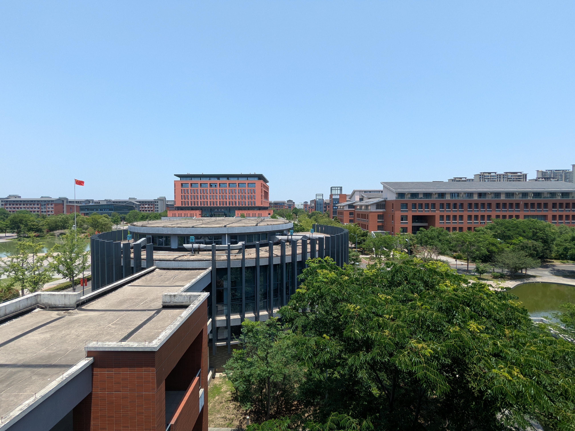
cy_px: 216
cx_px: 288
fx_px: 266
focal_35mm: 16
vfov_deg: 78.1
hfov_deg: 94.5
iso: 57
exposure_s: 1/1348
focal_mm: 2.35
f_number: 2.2
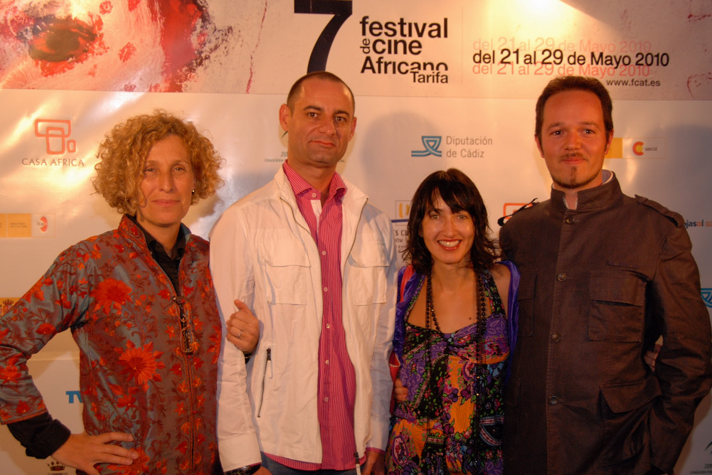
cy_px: 242
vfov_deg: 29.3
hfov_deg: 42.7
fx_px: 910
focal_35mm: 46
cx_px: 359
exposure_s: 1/125
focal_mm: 30
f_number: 4
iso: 400
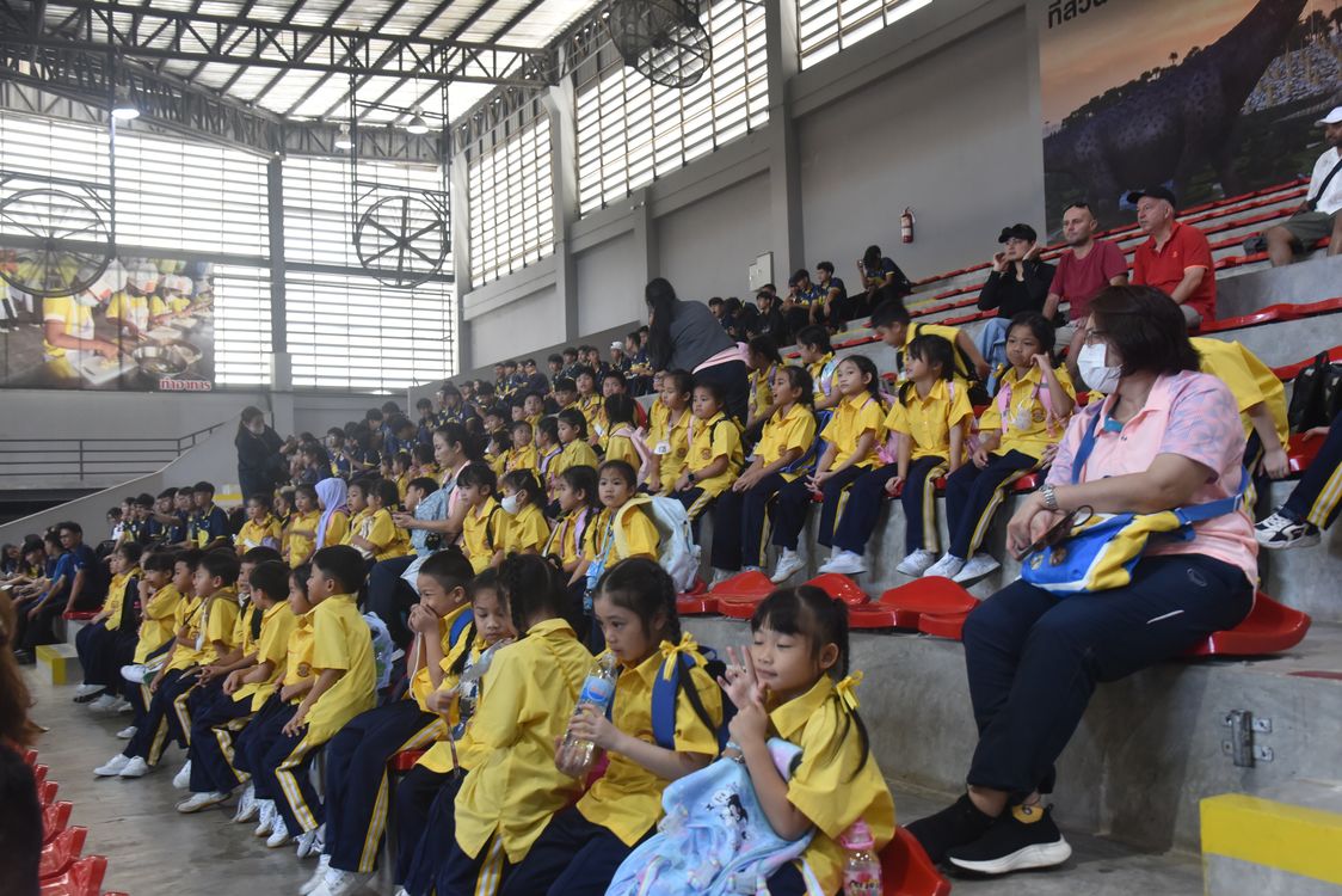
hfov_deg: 55.8
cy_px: 448
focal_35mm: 34
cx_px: 671
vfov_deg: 38.9
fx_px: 1268
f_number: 4.5
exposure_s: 1/50
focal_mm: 34
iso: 2000
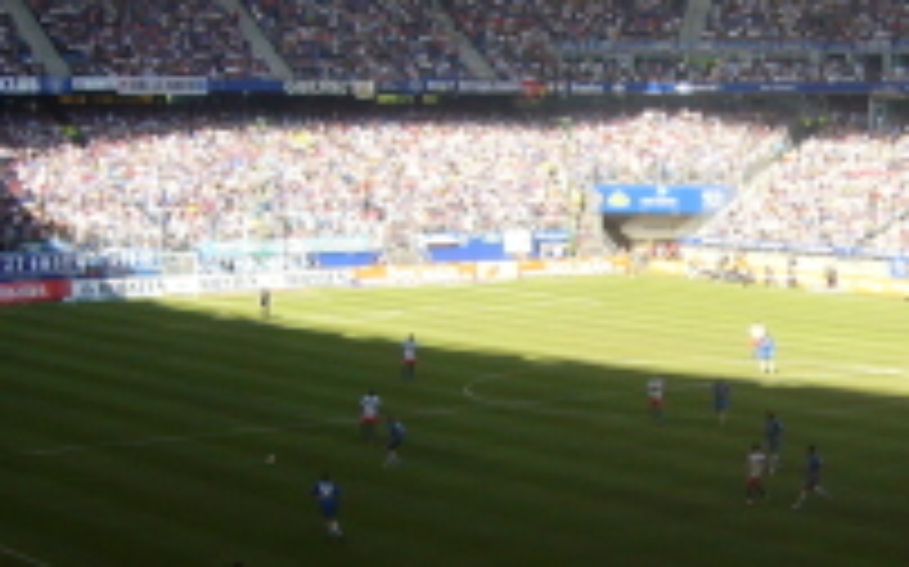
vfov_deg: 14.2
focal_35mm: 92
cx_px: 765
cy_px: 349
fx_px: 2278
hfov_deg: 22.2
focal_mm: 5.8
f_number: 2.8
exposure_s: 1/400
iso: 80
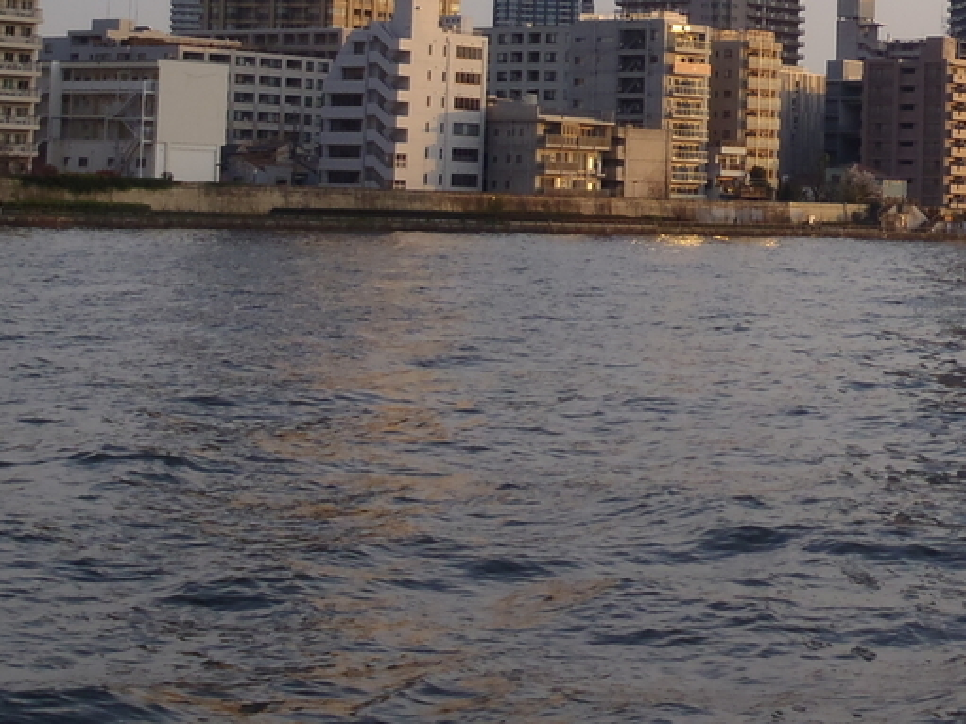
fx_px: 2818
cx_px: 1036
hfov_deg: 18.8
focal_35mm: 101
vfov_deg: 14.4
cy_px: 8
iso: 80
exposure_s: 1/160
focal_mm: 7.73
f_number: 4.8
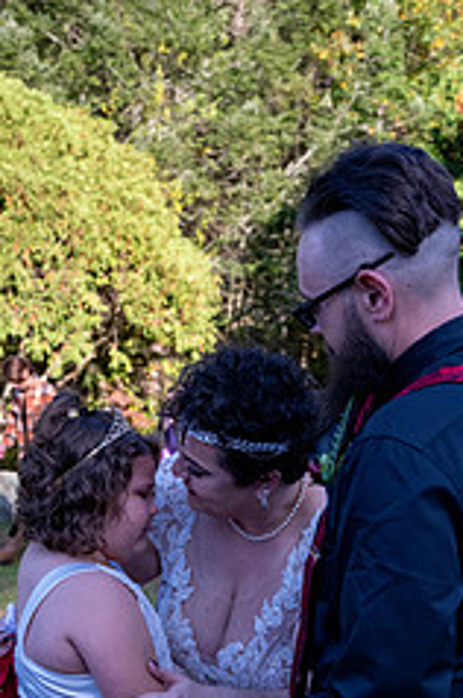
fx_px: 1025
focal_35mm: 53
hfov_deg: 25.4
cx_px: 227
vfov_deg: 35.5
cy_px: 619
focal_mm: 28
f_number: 4
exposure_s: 1/8000
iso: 5600
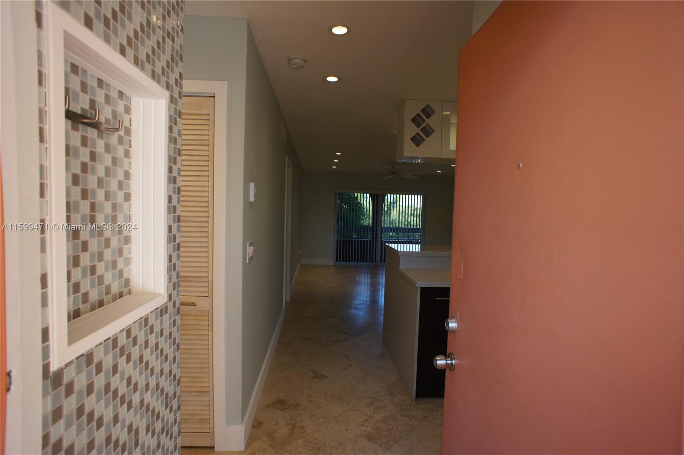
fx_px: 456
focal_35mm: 24
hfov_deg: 73.8
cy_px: 228
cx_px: 342
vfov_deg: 53.1
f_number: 5
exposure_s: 1/80
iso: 200
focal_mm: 16
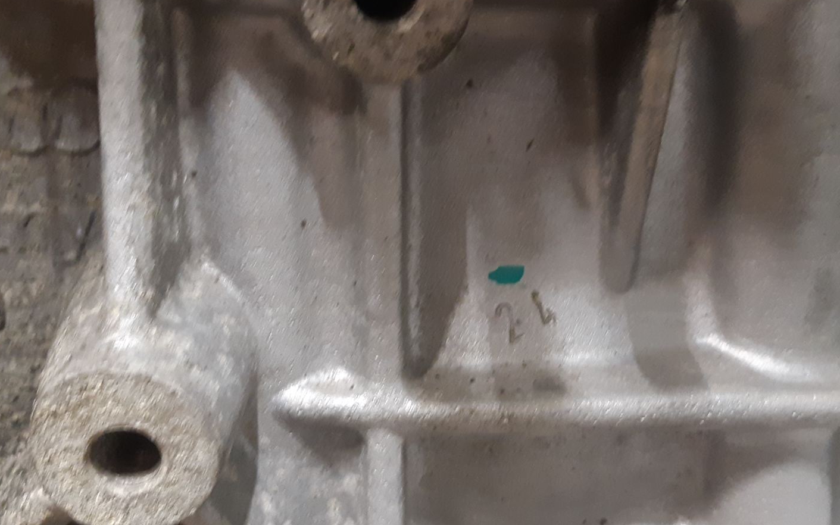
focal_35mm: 40
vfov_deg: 31.8
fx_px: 916
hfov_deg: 49.3
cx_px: 402
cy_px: 345
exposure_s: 1/25
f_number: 1.7
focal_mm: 3.93
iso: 320
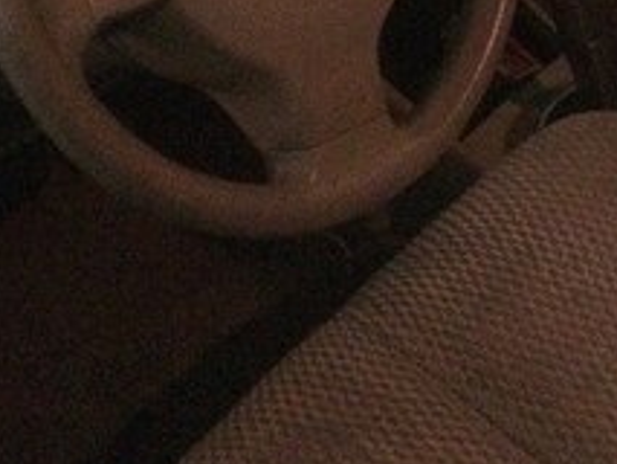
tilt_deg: -41.2
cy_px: -129
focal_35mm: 90
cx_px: 377
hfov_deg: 21.7
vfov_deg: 15.7
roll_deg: -7.0
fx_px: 1605
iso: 1000
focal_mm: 4.15
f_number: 2.2
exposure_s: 1/17
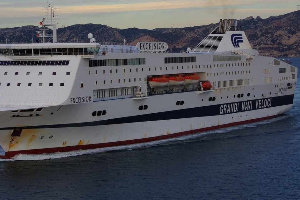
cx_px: 128
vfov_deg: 10.3
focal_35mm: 133
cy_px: 96
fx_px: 1108
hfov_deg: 15.4
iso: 100
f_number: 11
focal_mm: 70
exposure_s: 1/50
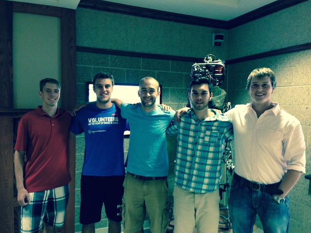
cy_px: 116
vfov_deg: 42.9
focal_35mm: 33
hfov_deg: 55.4
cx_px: 156
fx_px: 296
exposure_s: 1/20
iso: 400
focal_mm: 4.12
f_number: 2.4
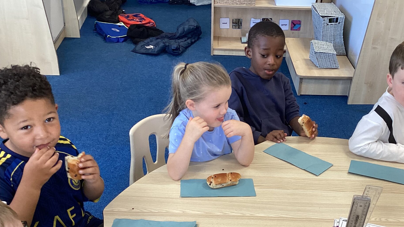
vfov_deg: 25.1
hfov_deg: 43.5
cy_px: 175
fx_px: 503
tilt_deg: -33.1
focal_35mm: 47
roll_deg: -4.0
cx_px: 240
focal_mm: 3.3
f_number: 2.4
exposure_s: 1/50
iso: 80
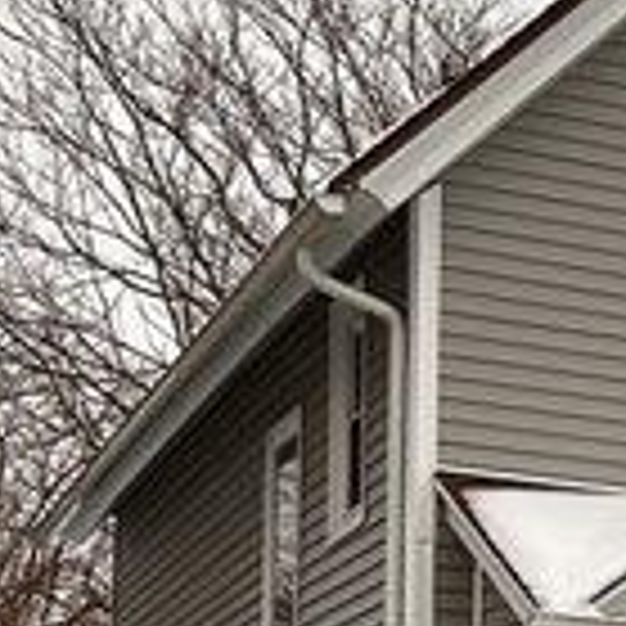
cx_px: 1027
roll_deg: +0.6
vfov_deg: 13.2
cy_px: 820
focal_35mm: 127
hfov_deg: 12.8
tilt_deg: +5.7
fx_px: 2598
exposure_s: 1/497
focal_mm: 5.7
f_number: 1.5
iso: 50
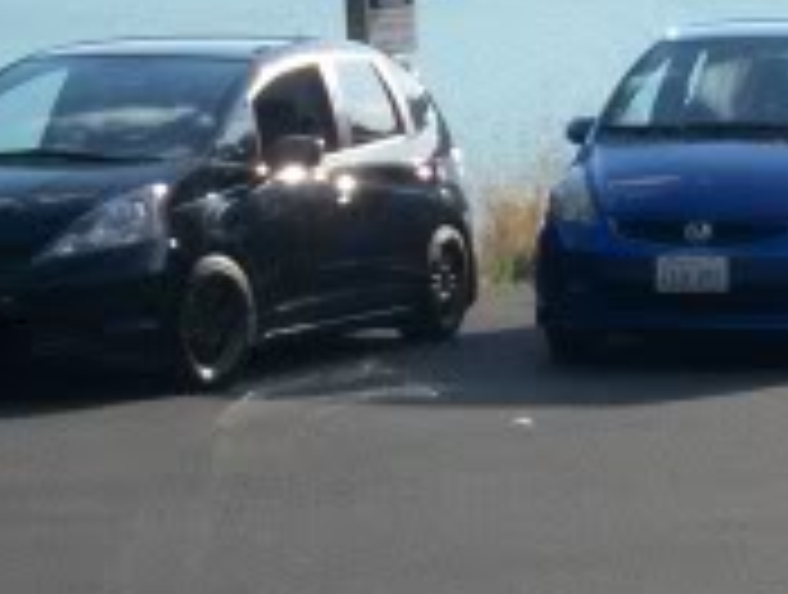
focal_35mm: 146
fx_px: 3330
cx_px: 680
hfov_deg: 13.4
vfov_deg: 10.2
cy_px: 238
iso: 80
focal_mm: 5.7
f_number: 8.8
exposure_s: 1/125
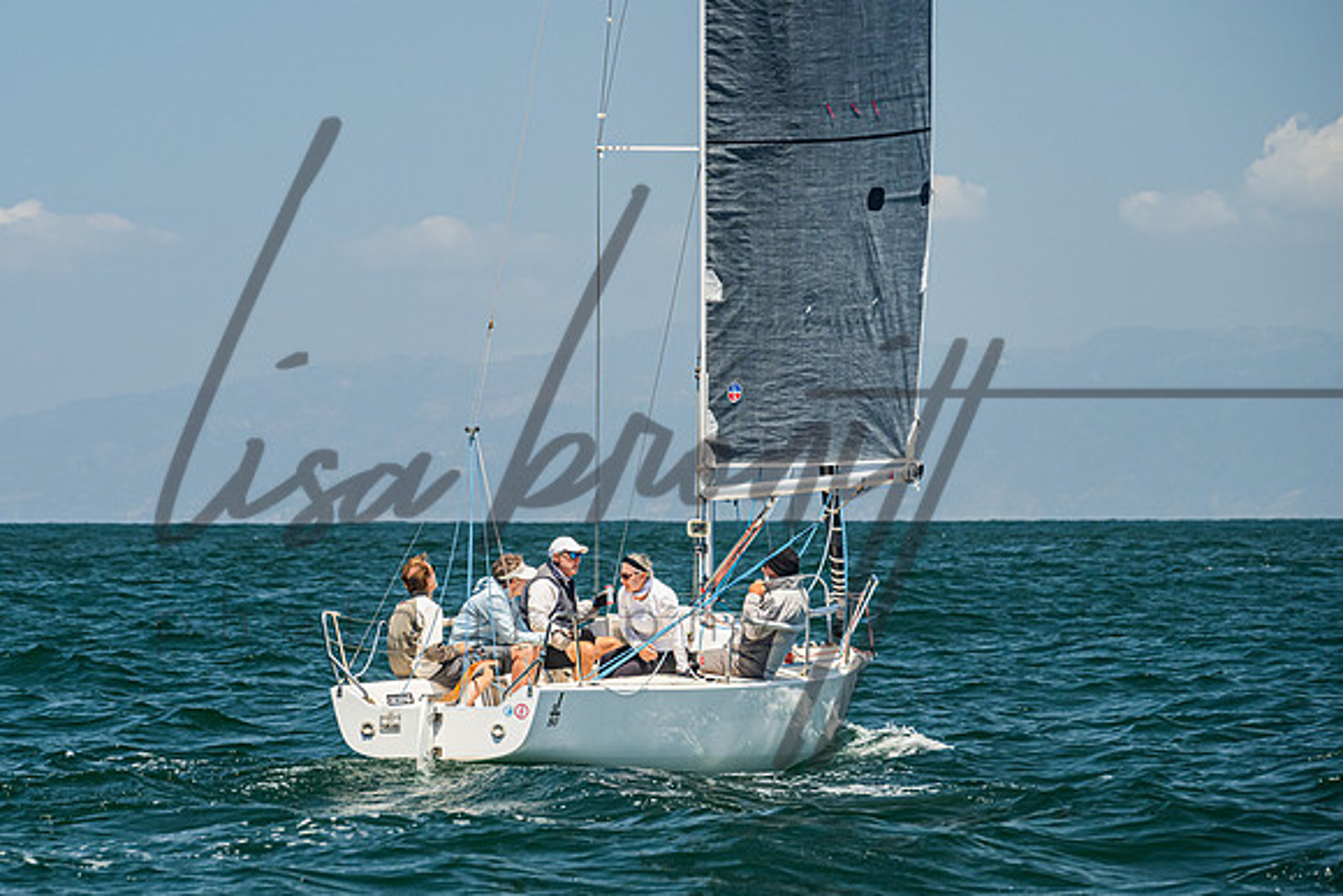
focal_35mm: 218
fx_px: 8137
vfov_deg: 6.3
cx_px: 522
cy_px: 429
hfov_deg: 9.4
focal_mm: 160
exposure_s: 1/800
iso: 320
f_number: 6.3
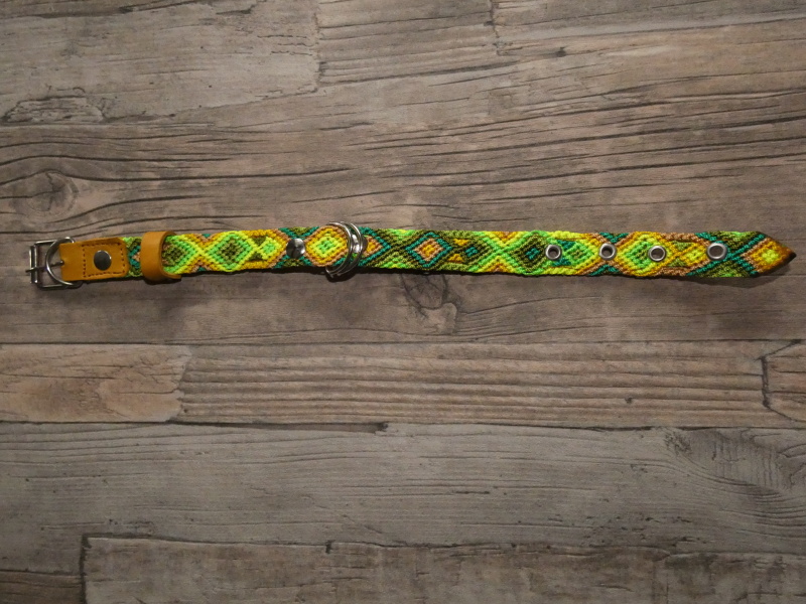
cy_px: 302
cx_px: 403
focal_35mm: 20
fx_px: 466
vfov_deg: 66.0
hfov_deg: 81.7
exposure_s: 1/60
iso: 800
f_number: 2.8
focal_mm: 3.6
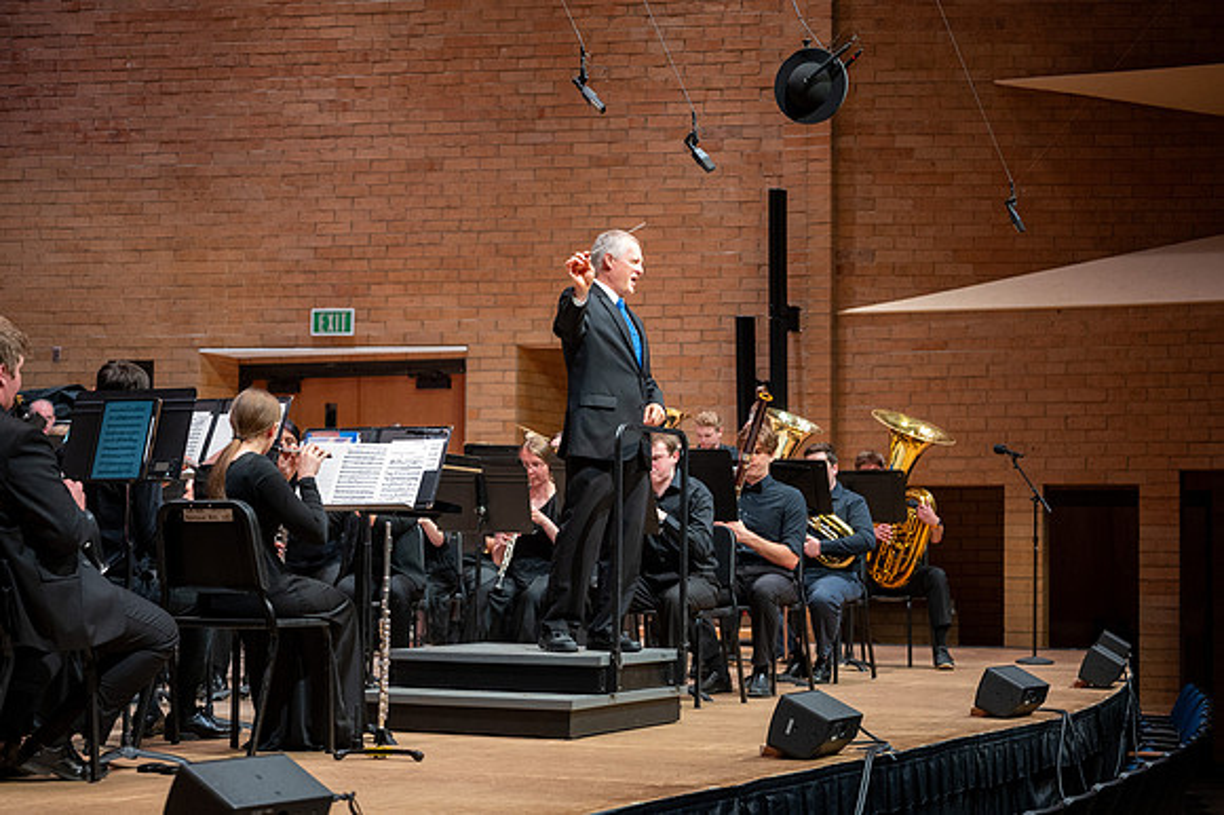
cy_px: 408
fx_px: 2208
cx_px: 612
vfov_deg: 20.9
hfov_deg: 31.0
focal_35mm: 65
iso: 3200
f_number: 2.8
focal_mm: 63
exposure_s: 1/200
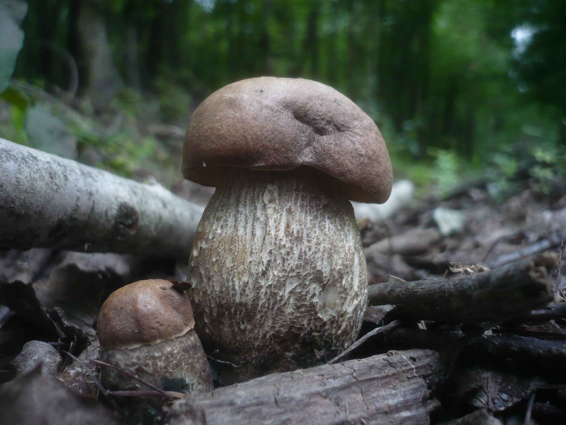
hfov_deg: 52.6
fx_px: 572
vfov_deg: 40.7
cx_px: 283
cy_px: 212
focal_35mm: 35
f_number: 2.8
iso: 100
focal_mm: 5.8
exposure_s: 1/30
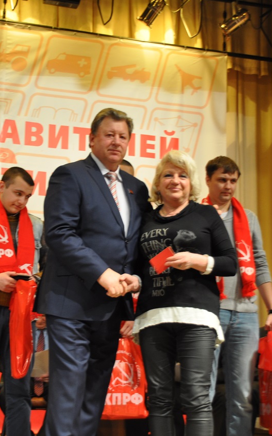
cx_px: 105
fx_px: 878
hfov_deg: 17.6
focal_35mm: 74
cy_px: 218
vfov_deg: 27.9
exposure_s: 1/20
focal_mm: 32
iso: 400
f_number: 4.2
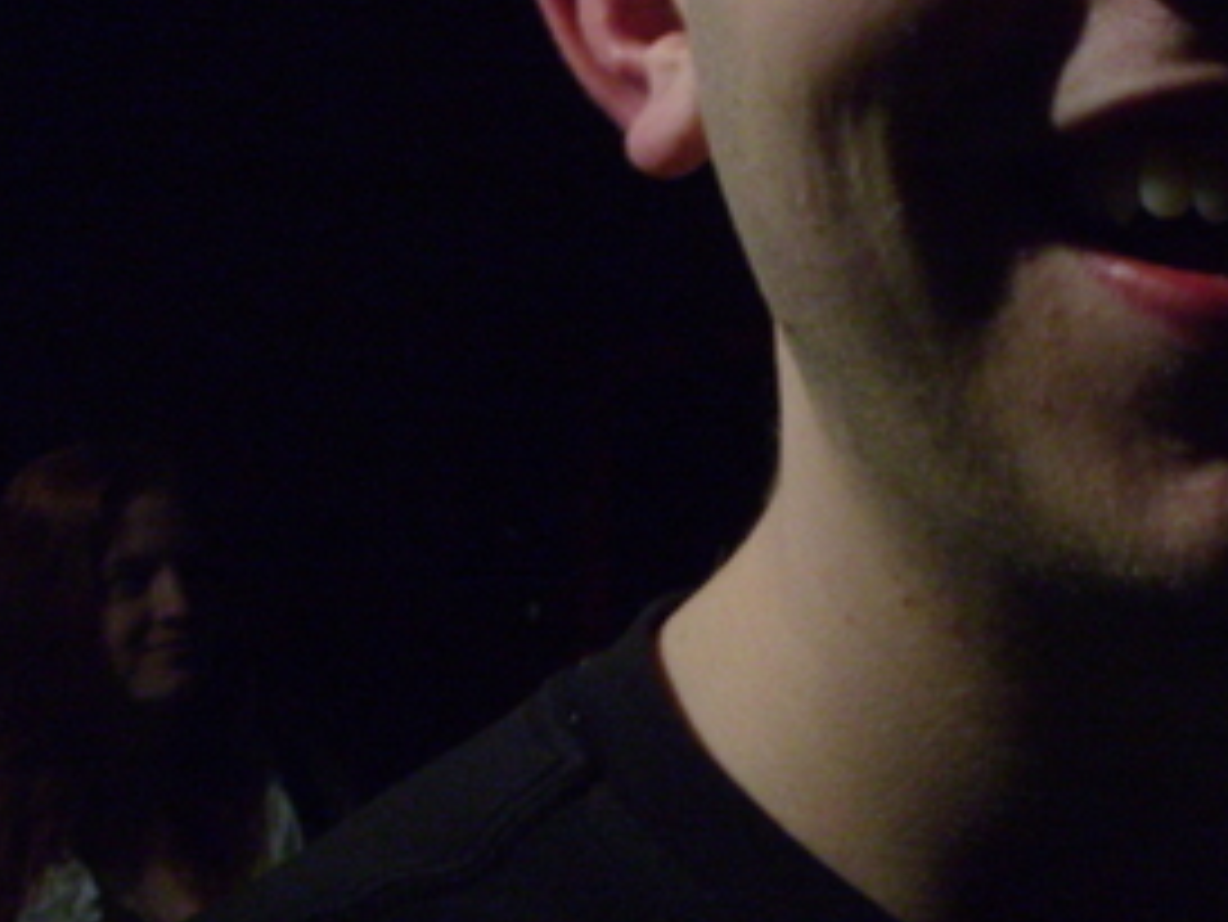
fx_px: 2910
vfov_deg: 18.0
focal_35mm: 82
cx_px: 900
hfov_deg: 23.6
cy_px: 513
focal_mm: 7.8
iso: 400
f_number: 3.7
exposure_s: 1/10
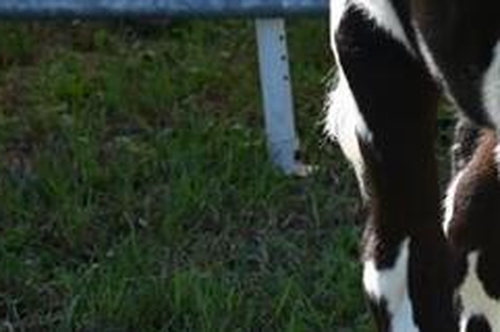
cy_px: -350
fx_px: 5701
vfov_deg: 3.3
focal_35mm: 411
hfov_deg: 5.0
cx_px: 836
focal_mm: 100
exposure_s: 1/800
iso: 500
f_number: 7.1
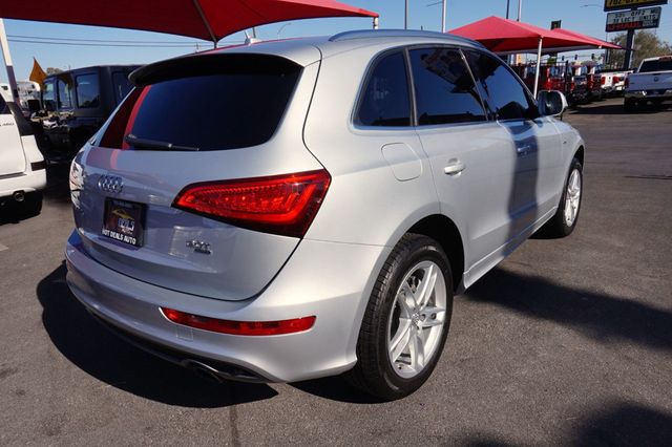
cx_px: 336
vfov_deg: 53.1
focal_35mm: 24
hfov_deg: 73.8
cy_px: 224
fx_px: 448
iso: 100
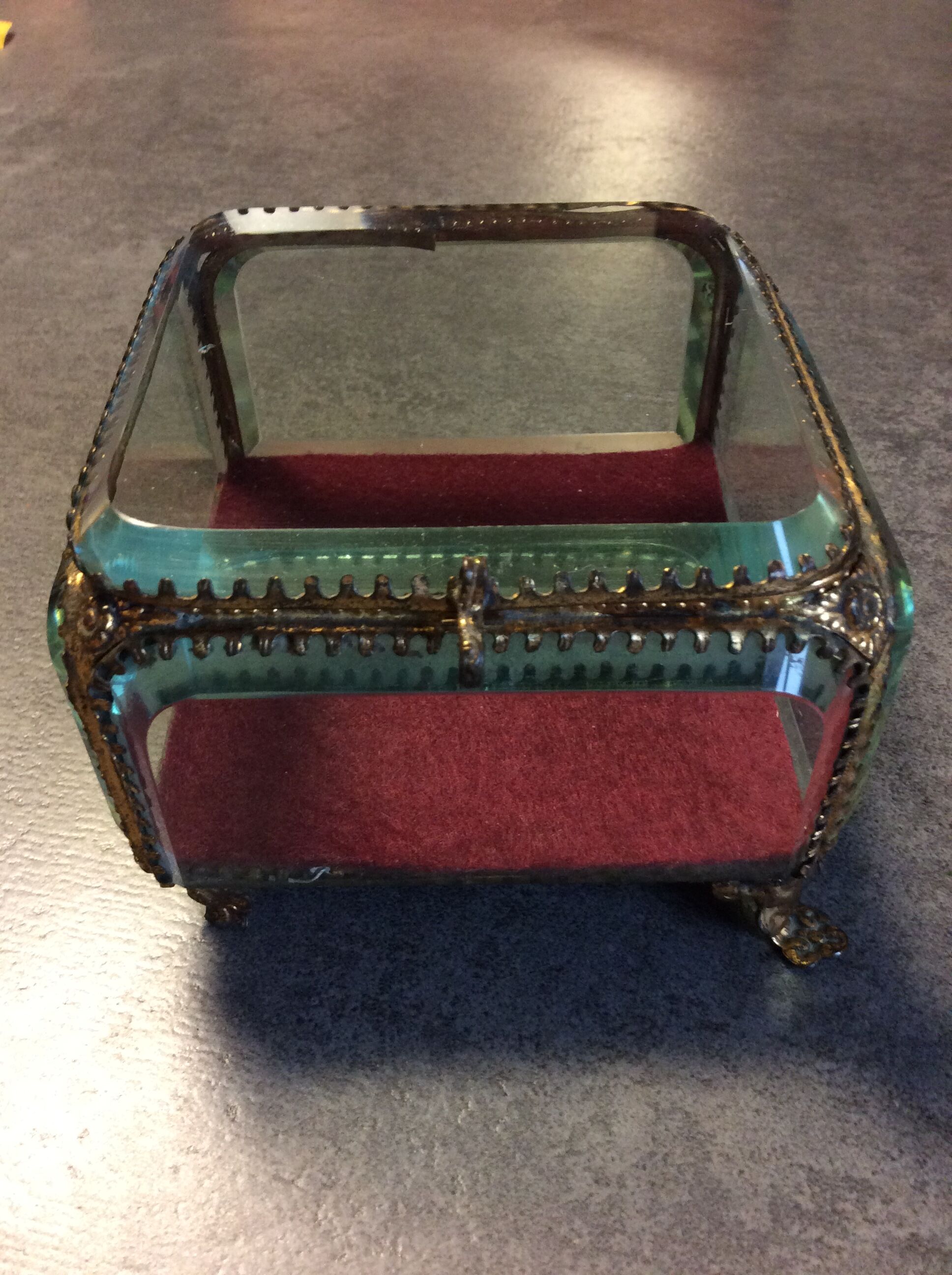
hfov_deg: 44.1
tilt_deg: -43.0
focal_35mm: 32
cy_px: 638
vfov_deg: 56.9
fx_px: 1177
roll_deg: +0.1
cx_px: 476
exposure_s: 1/25
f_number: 2.4
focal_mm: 3.3
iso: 160
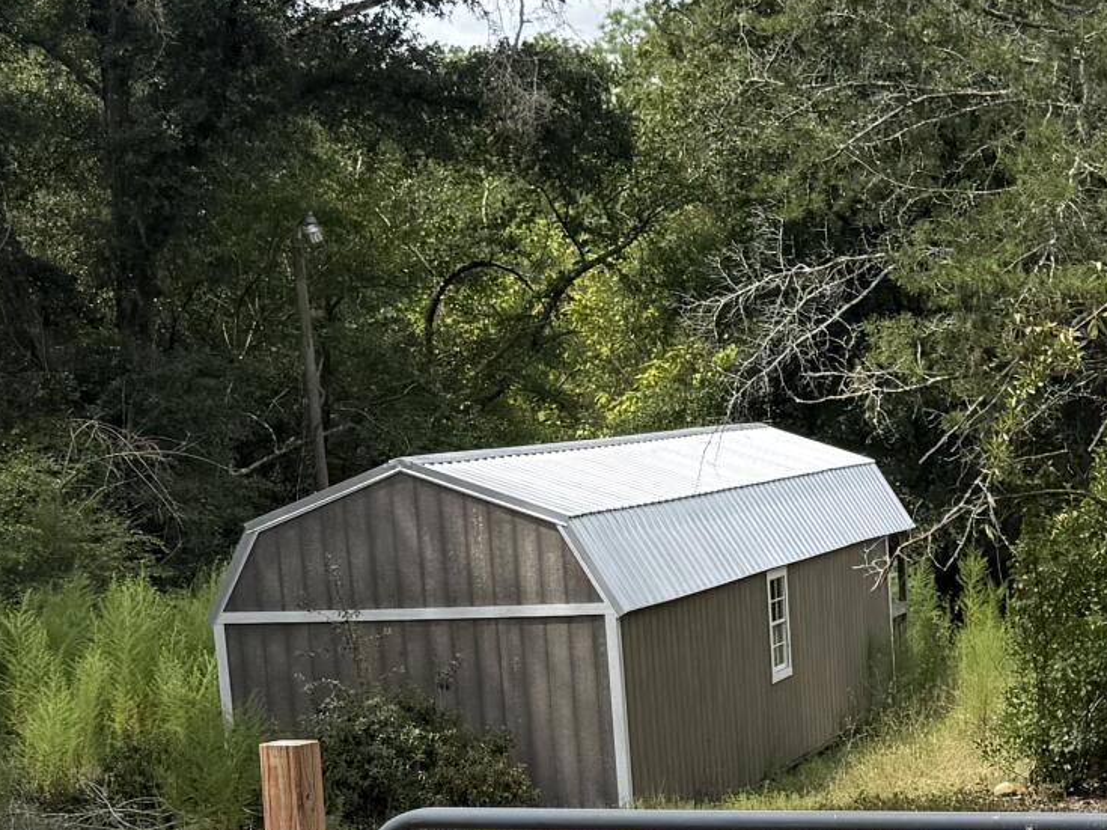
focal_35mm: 98
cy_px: 957
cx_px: 973
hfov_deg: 19.7
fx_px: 3133
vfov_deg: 14.7
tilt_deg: -8.9
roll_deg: +2.6
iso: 80
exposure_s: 1/2703
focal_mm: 6.76
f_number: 1.78
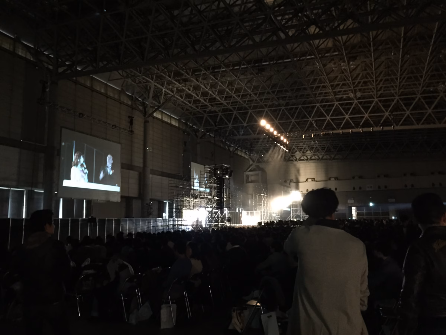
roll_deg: +1.4
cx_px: 223
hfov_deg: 61.7
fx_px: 374
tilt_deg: +7.5
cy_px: 168
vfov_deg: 48.2
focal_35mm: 29
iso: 800
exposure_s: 1/15
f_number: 2.2
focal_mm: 4.15
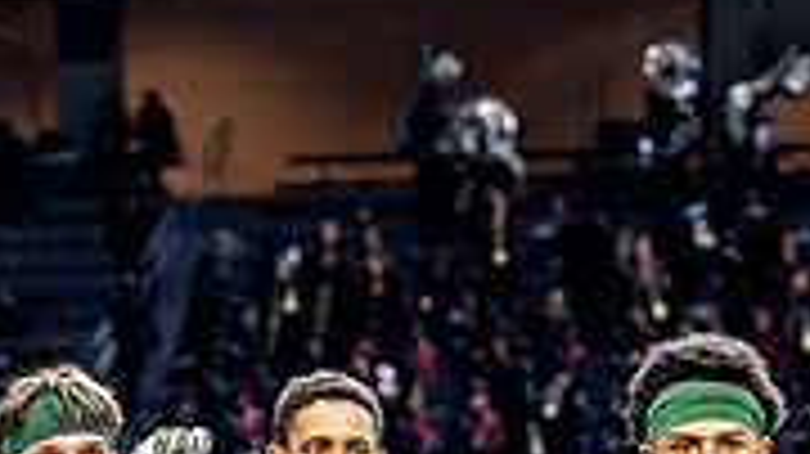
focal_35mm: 325
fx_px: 6976
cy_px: 721
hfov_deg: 6.6
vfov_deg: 3.7
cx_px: 155
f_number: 2.8
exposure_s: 1/400
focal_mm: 70
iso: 1000
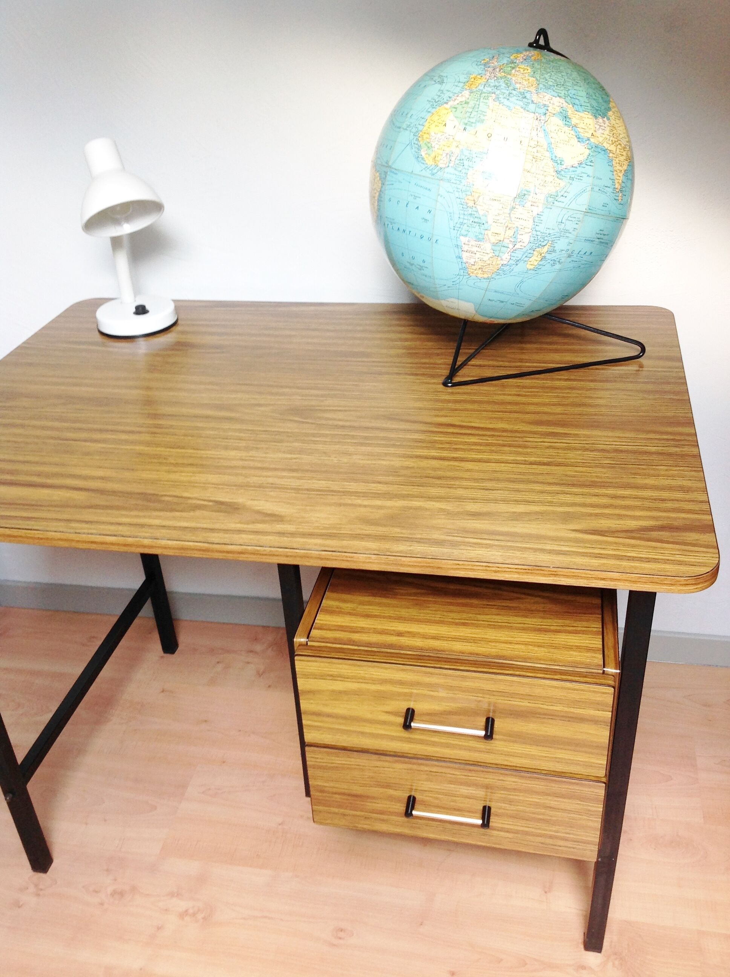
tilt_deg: -32.4
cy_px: 488
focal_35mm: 35
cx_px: 365
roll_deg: +4.7
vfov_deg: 52.7
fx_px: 987
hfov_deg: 40.6
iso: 64
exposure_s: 1/40
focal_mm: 4.28
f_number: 2.4
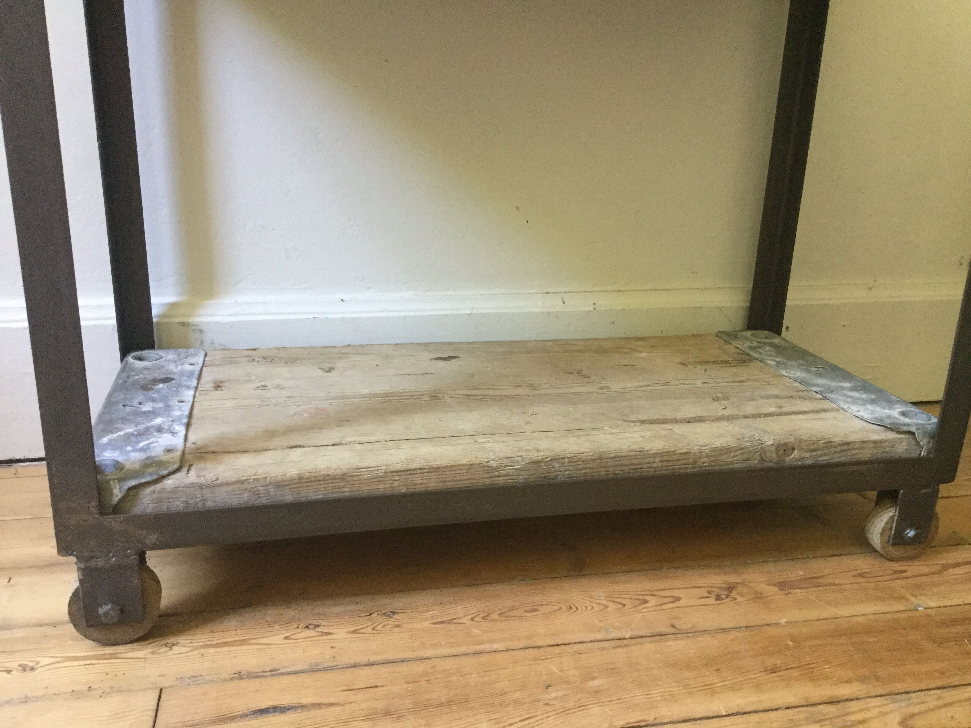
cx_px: 486
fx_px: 870
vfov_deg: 45.4
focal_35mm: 31
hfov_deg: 58.4
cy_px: 364
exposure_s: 1/33
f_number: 2.4
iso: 200
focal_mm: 3.3
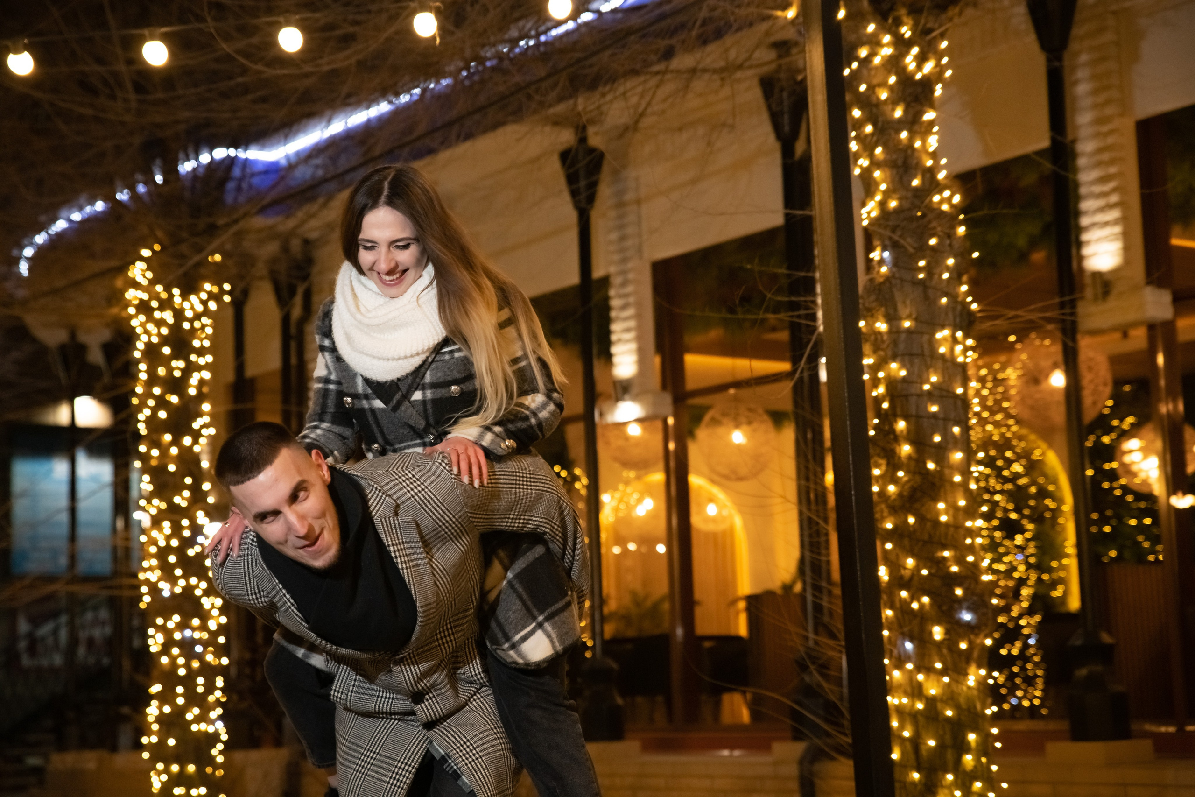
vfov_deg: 19.5
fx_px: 2324
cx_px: 598
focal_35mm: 70
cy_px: 398
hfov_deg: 28.8
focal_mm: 70
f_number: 4
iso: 1000
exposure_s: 1/160
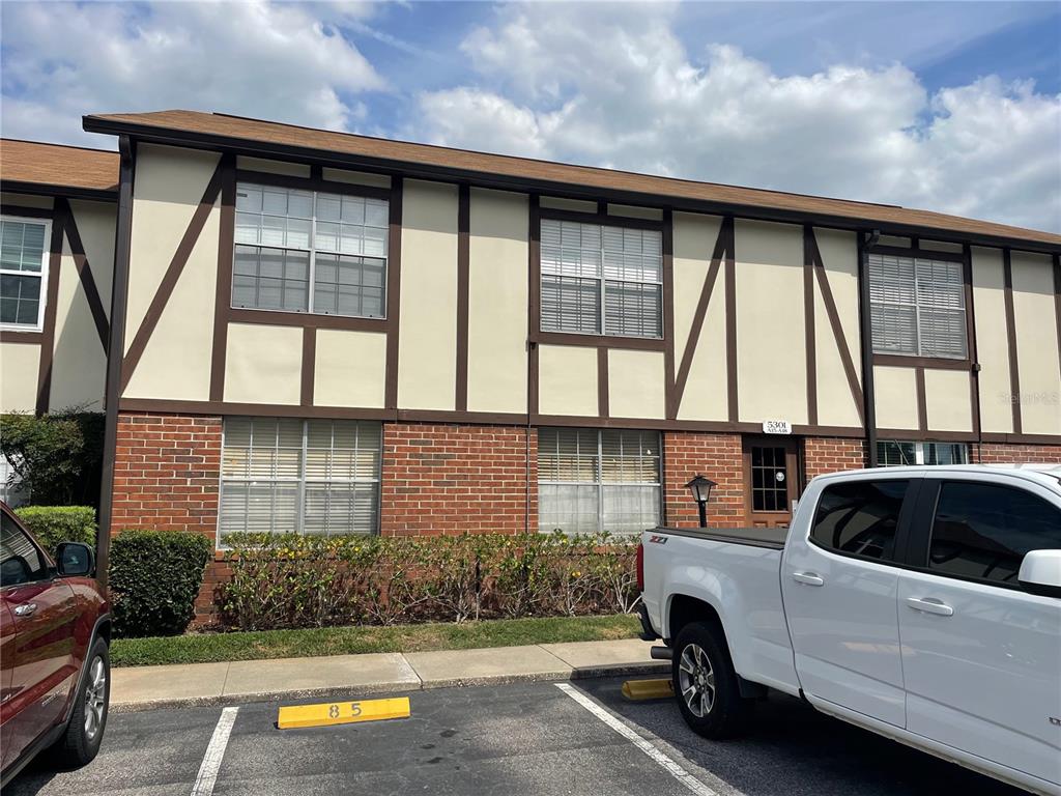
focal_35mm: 26
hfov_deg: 67.3
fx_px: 797
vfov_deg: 53.1
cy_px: 398
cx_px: 530
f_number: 1.6
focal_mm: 4.2
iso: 32
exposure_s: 1/6897
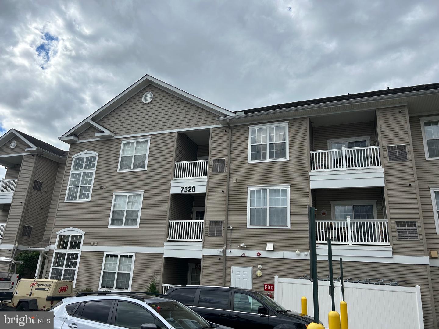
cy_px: 164
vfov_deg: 53.1
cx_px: 220
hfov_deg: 67.3
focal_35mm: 26
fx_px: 330
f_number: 1.5
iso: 50
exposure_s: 1/4444
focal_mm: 5.7
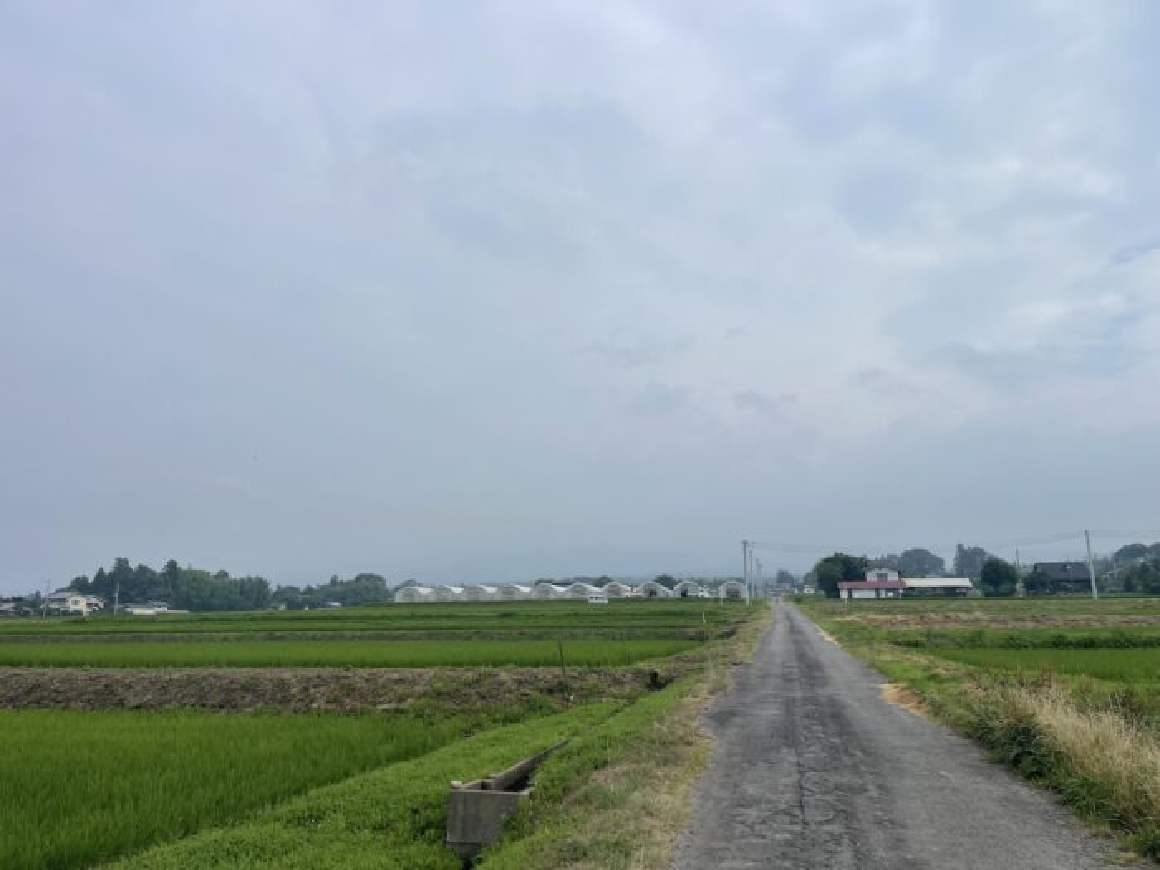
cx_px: 580
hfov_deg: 69.4
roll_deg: -0.7
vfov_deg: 54.9
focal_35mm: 25
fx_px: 838
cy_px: 435
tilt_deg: +11.6
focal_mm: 5.1
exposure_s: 1/6579
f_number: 1.6
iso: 32
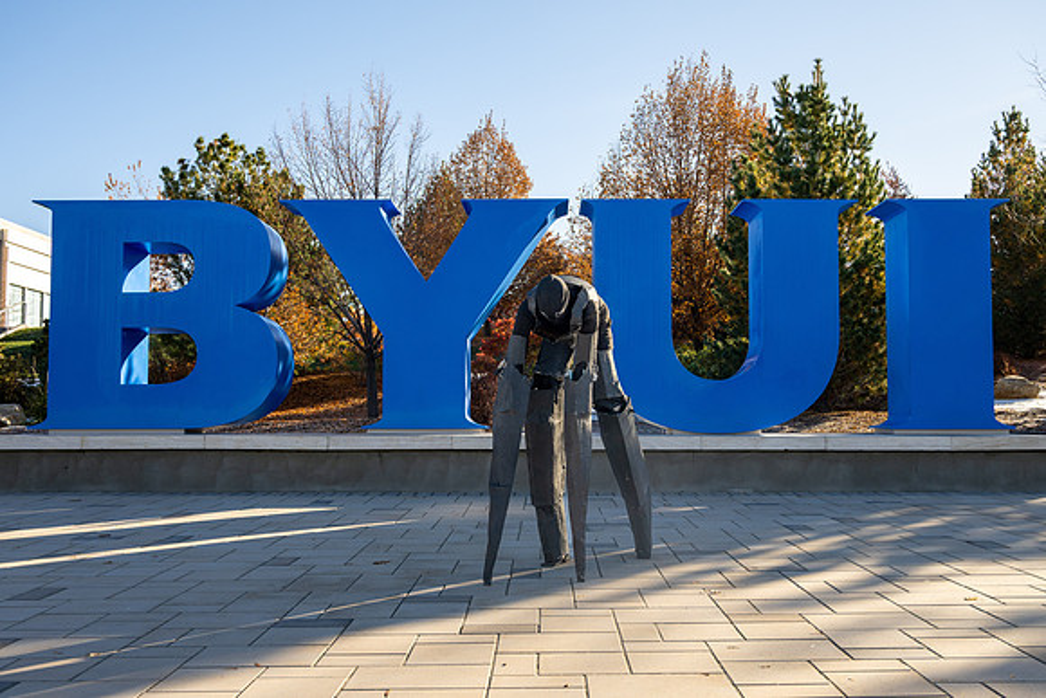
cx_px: 545
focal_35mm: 37
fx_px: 1064
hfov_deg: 52.4
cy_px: 368
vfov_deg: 36.3
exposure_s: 1/500
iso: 250
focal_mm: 33
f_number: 6.3
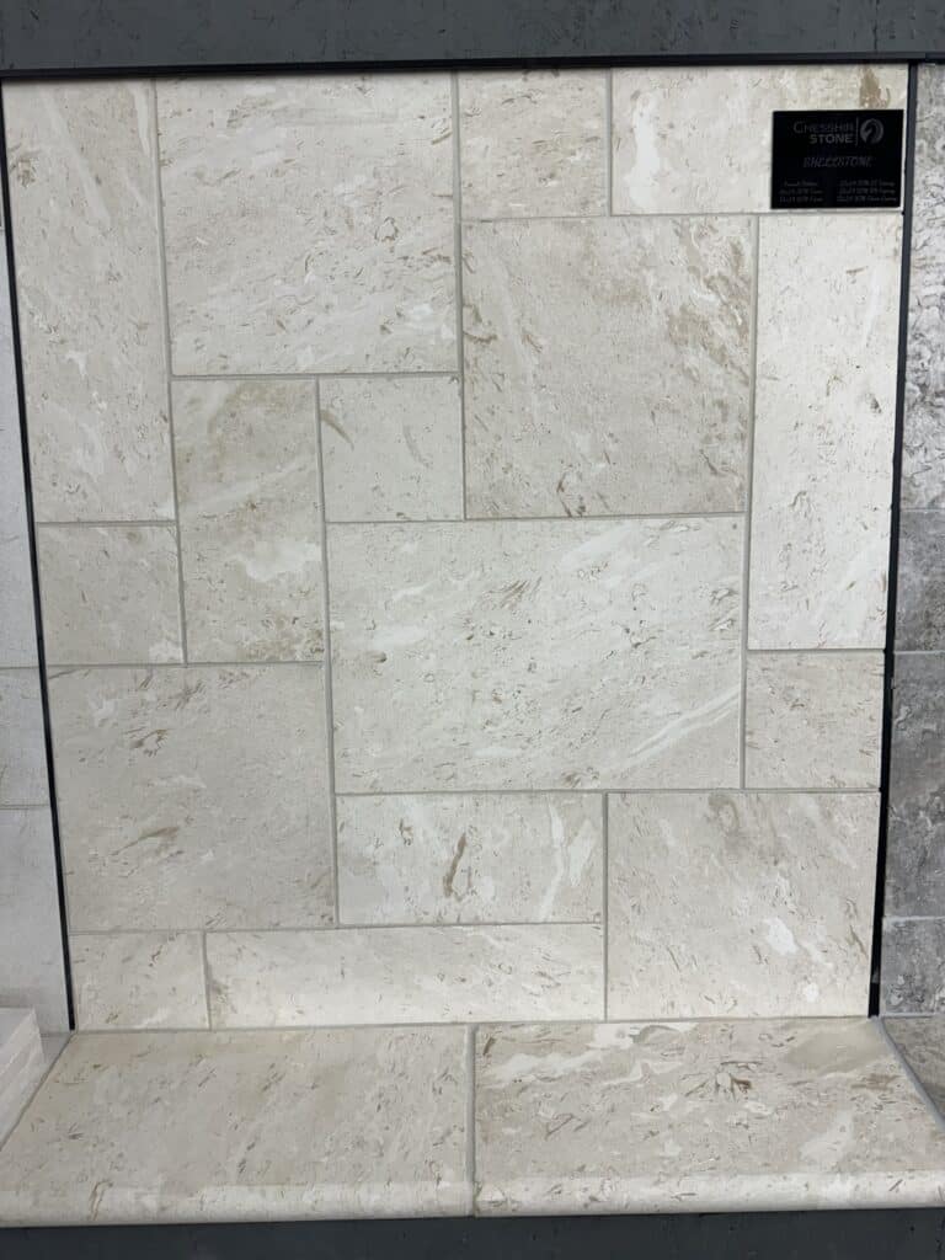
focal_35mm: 24
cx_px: 472
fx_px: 874
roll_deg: +2.0
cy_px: 630
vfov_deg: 71.6
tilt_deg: -15.9
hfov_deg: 56.8
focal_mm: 6.76
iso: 160
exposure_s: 1/120
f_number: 1.78
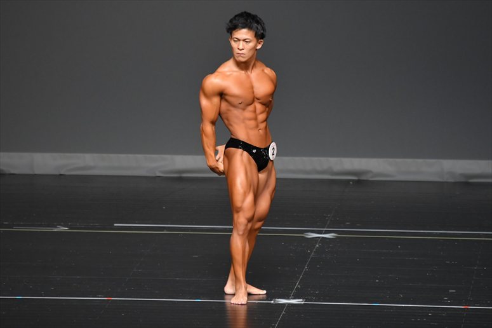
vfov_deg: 3.7
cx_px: 246
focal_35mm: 375
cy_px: 164
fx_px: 5123
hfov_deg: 5.5
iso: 2500
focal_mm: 250
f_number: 5.6
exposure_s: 1/400
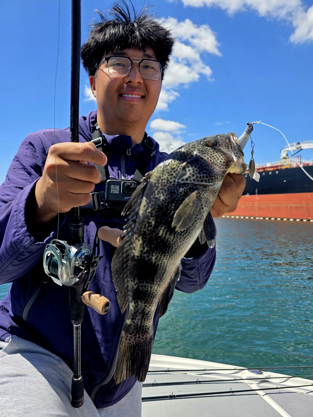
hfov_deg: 58.9
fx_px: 277
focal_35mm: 23
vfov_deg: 73.9
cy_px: 208
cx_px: 156
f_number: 1.7
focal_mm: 6.3
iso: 80
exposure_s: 1/5000
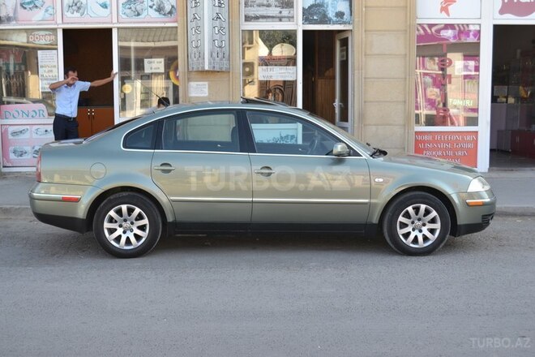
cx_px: 268
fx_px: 713
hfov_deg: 41.1
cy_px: 178
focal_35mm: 48
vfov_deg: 28.1
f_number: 5.6
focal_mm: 32
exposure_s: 1/125
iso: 180
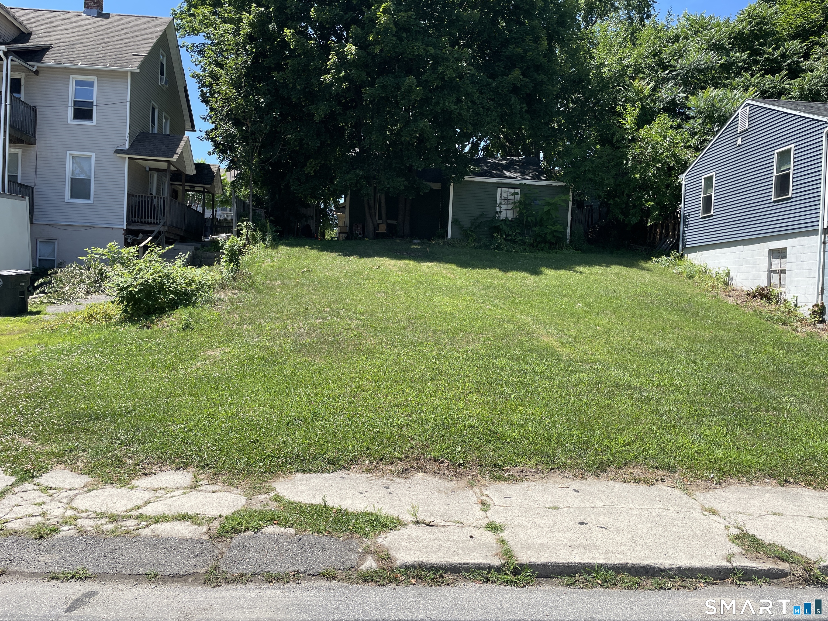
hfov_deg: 67.3
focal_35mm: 26
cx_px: 414
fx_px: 622
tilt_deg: -1.3
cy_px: 310
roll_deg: -2.2
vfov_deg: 53.1
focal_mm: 4.2
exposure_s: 1/1984
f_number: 1.6
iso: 32
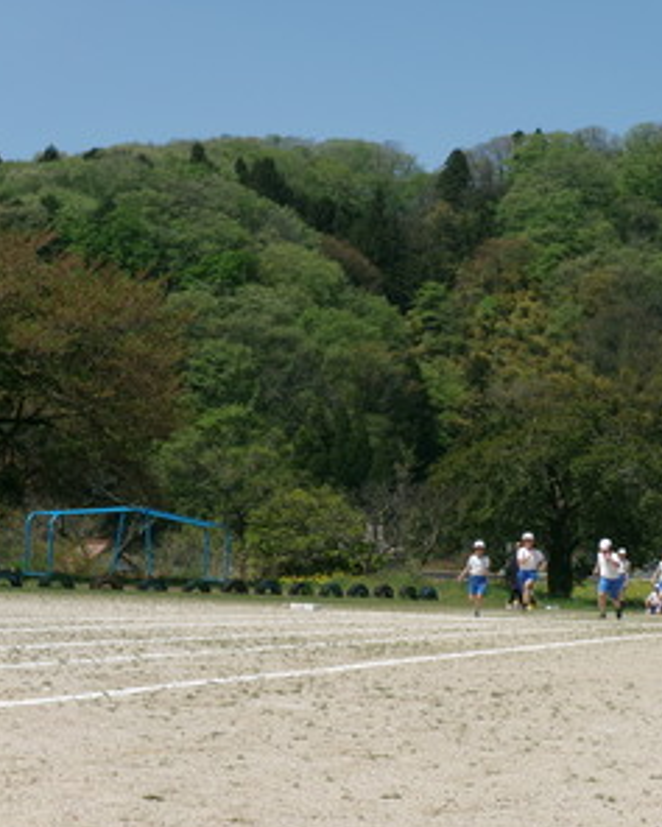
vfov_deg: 18.6
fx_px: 2521
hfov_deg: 14.9
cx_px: 416
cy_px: 414
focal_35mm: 103
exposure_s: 1/120
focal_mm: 14
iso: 100
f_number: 14.3
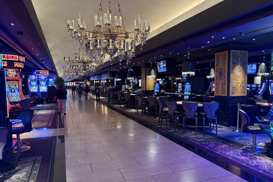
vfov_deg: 49.5
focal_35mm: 26
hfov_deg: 69.4
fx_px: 197
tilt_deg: -3.1
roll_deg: +0.6
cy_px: 96
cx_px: 135
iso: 500
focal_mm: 6.76
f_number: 1.78
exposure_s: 1/60
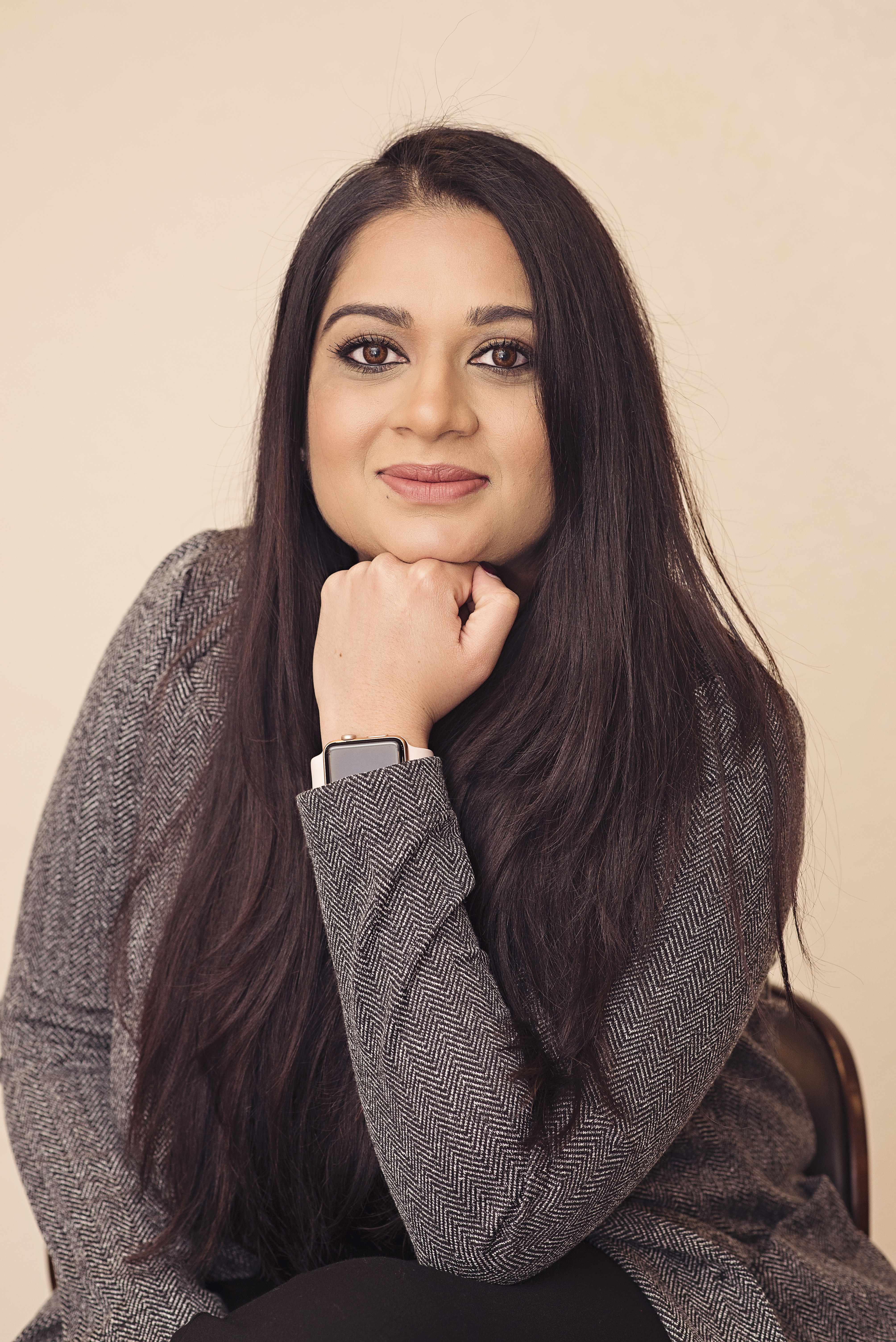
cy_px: 671
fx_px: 3170
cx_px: 448
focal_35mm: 85
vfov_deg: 23.9
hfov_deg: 16.1
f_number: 5.6
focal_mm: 85
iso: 1000
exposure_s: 1/125
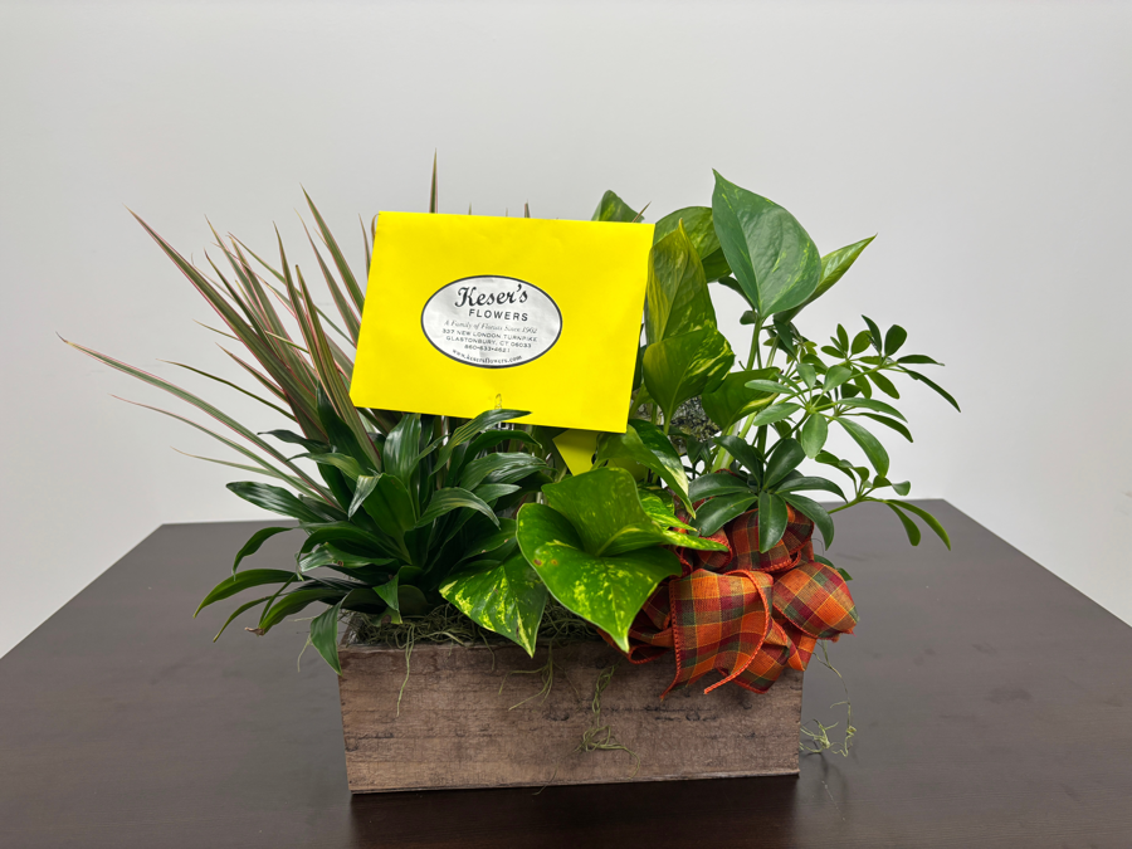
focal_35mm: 26
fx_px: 850
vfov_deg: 53.1
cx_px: 566
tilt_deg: -14.5
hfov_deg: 67.3
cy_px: 424
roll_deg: +0.8
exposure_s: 1/120
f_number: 1.6
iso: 80
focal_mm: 5.96
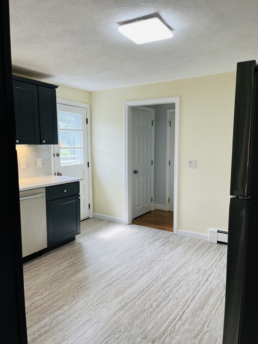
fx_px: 258
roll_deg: +0.7
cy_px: 172
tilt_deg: -6.8
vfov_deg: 67.3
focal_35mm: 26
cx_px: 129
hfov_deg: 53.1
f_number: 1.6
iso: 50
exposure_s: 1/120
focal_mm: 5.1
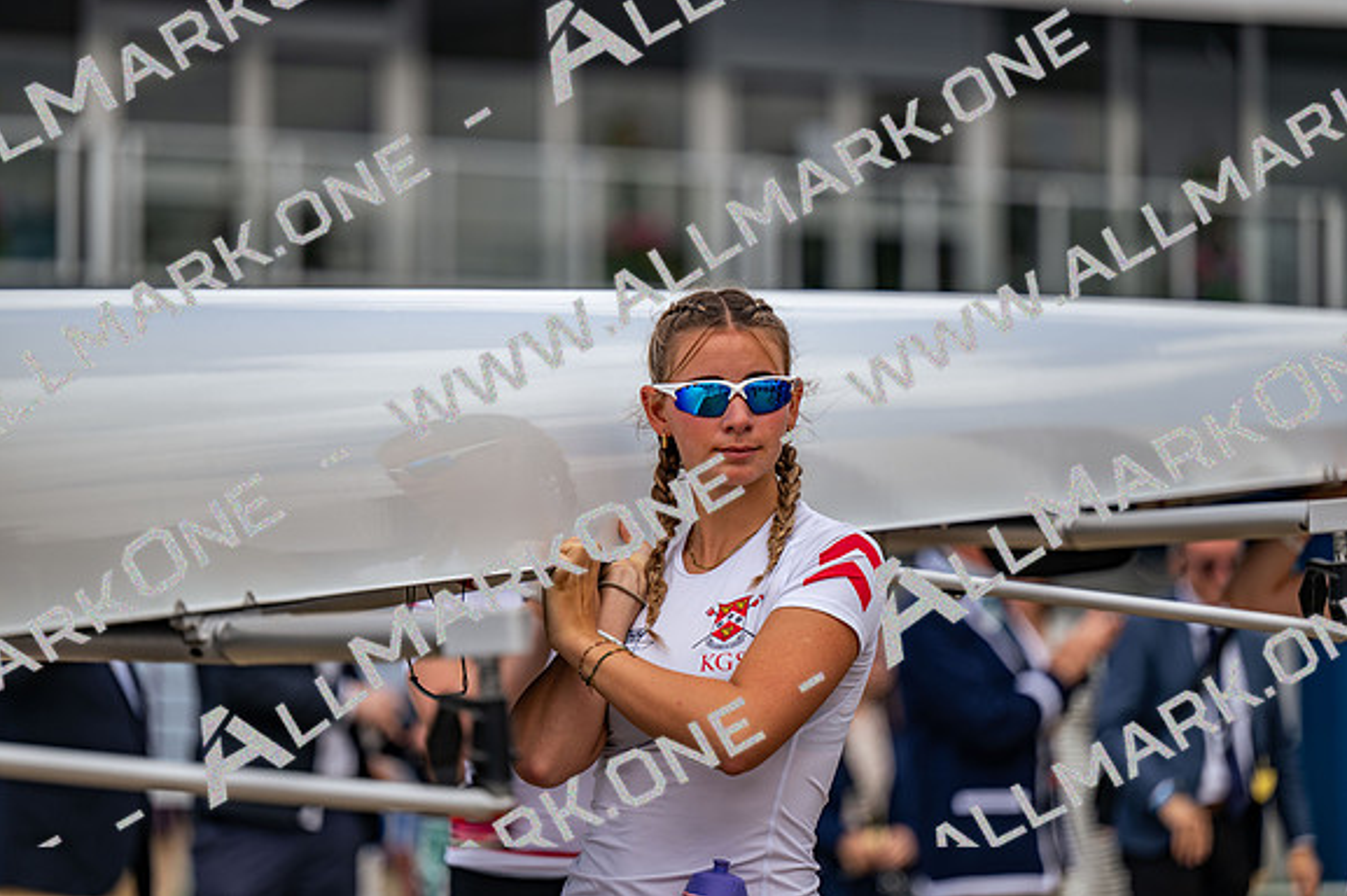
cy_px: 447
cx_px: 675
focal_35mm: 161
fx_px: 6020
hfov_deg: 12.8
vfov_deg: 8.5
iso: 64
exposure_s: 1/1600
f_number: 2.8
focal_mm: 160
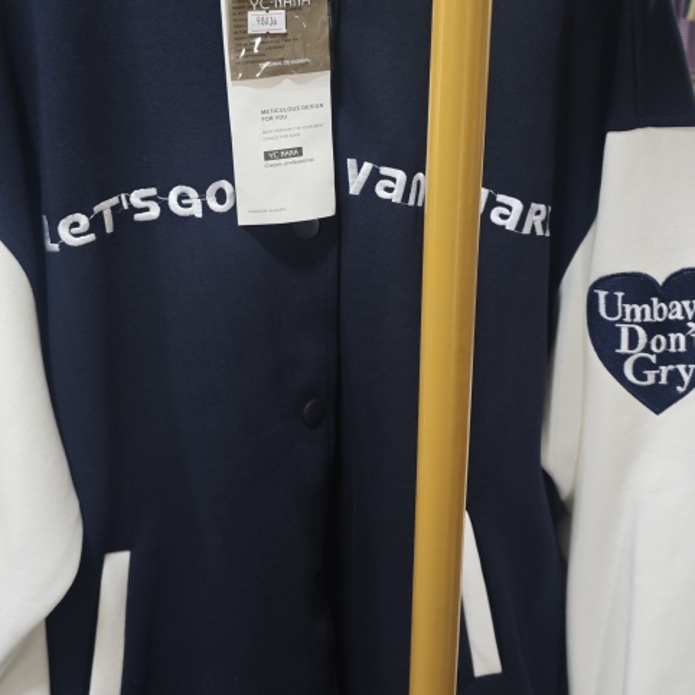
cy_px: 210
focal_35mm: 45
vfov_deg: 37.0
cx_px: 277
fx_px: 1022
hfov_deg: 37.4
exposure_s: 1/69.4
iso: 250
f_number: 1.6
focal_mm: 6.55
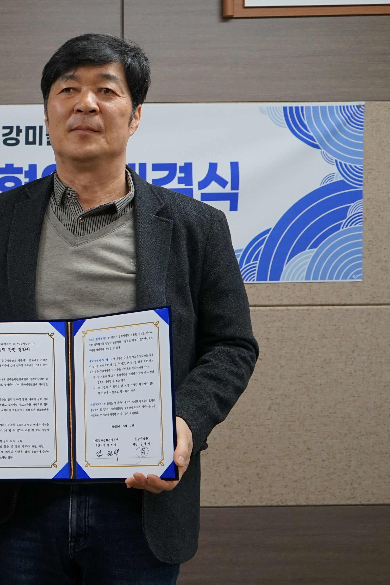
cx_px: -99
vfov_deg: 31.9
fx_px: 1024
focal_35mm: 63
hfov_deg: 20.0
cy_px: 321
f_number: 4
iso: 800
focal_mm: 33
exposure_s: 1/160
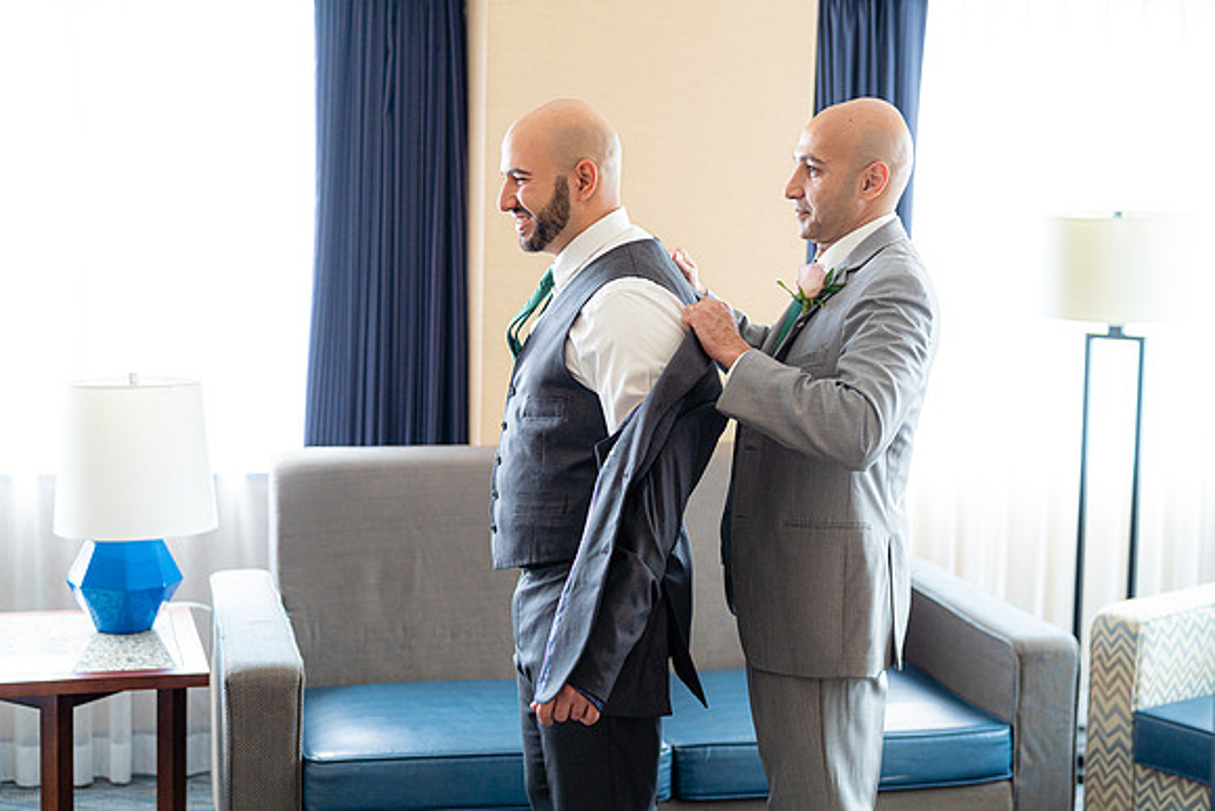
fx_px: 1779
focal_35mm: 53
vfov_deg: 25.7
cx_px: 575
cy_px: 384
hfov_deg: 37.7
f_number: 2
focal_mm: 50
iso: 800
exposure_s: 1/160
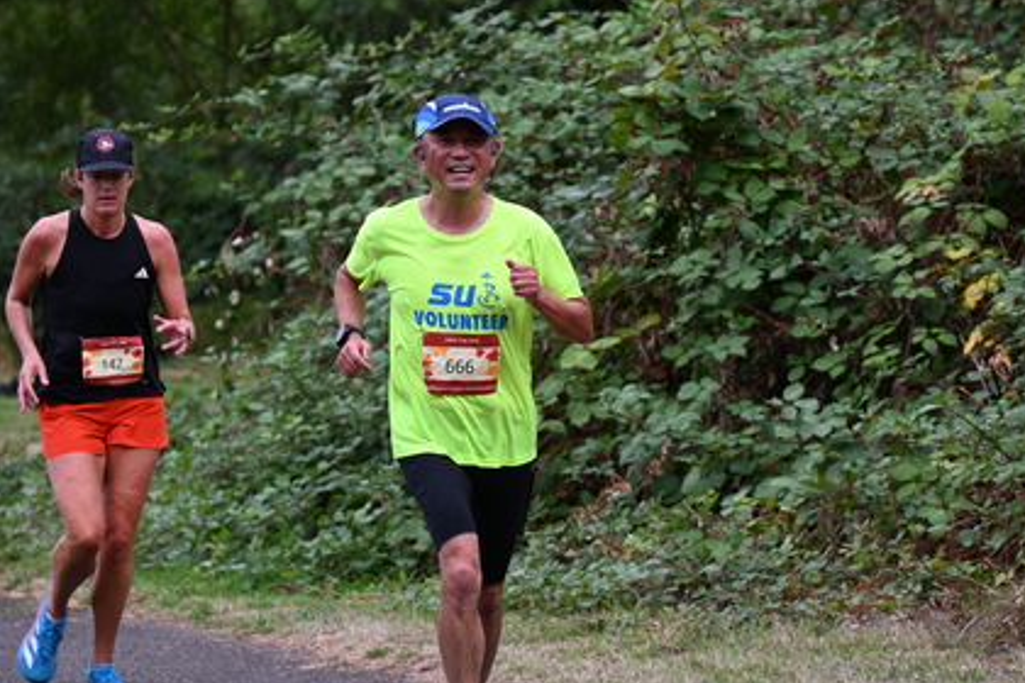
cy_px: 316
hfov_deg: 7.9
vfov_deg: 5.2
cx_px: 512
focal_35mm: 262
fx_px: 7459
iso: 400
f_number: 6.3
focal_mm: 200
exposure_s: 1/320
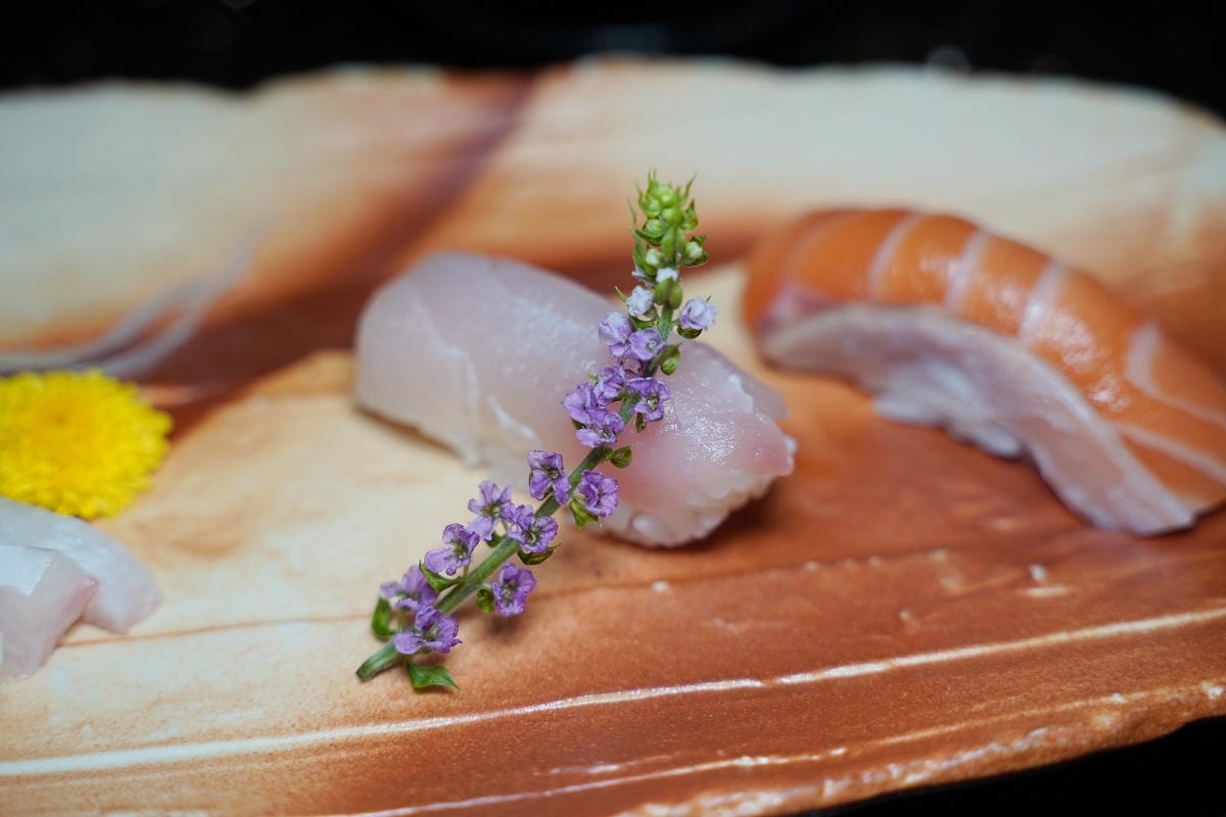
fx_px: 2554
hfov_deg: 27.0
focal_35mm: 75
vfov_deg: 18.2
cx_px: 613
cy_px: 408
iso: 160
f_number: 4
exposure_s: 1/80
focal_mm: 75
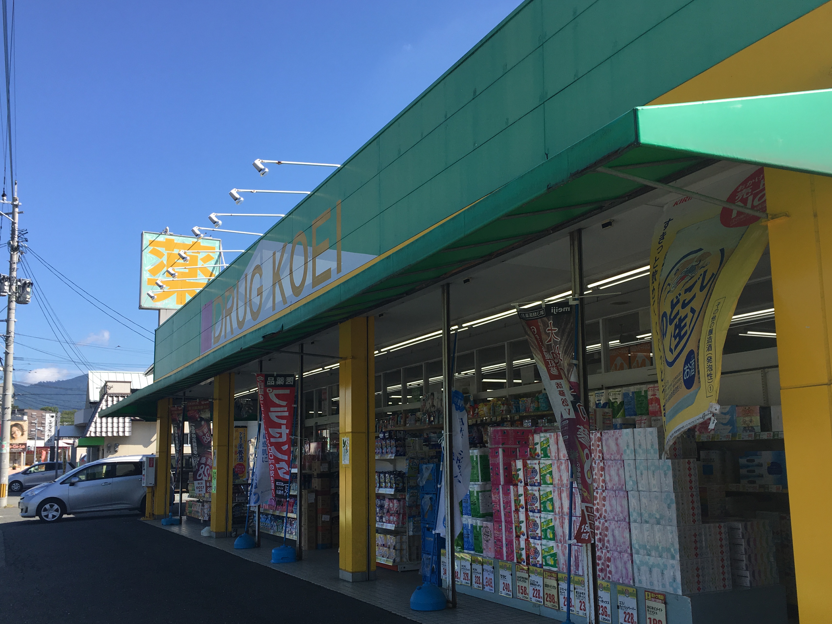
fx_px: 817
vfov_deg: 41.7
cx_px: 430
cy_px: 344
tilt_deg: +7.5
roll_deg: +1.0
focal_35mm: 34
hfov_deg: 53.9
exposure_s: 1/962
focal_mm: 4.15
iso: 25
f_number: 2.2
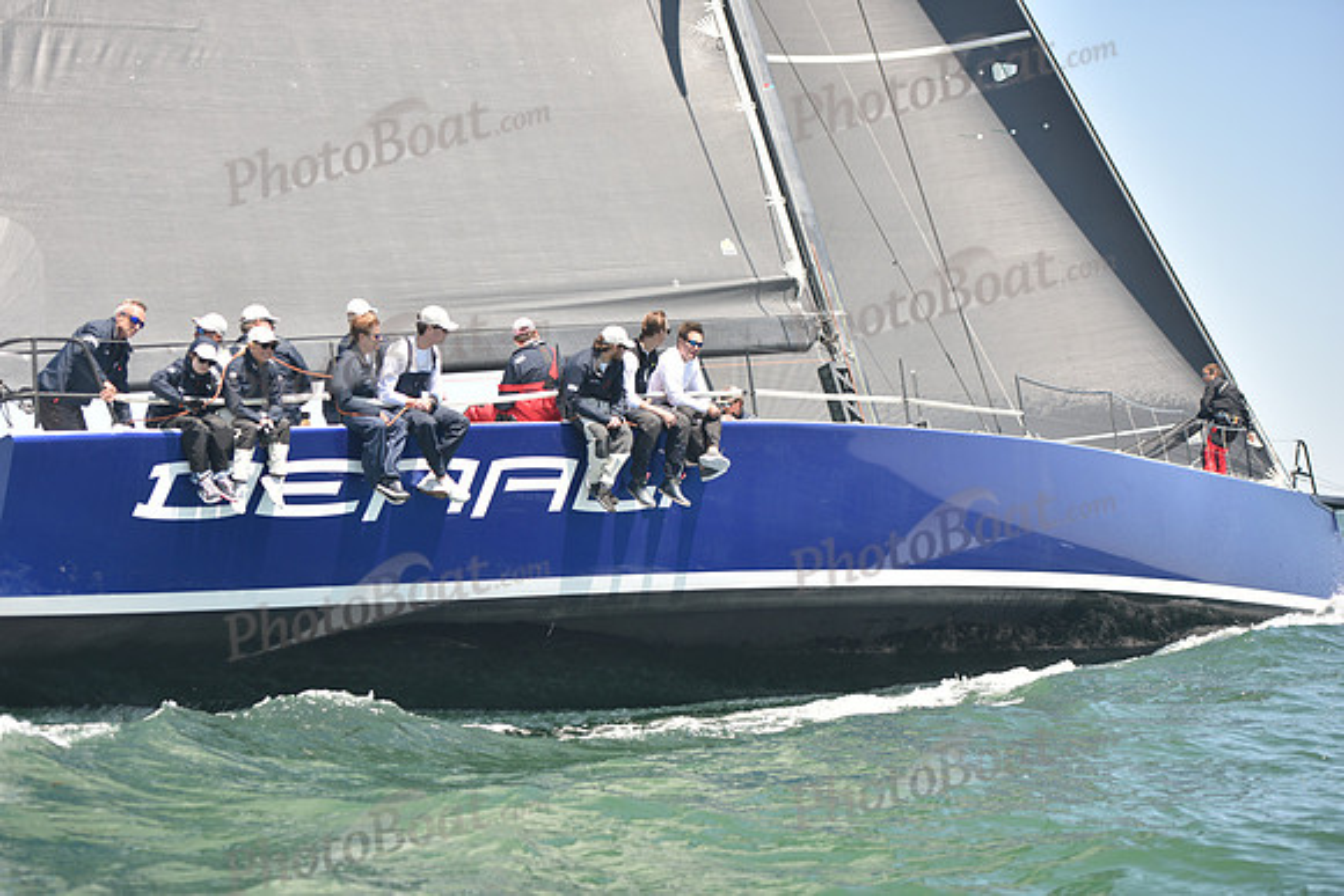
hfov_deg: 28.8
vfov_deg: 19.5
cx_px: 672
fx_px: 2614
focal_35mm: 70
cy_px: 448
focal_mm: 70
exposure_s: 1/800
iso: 250
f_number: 3.2
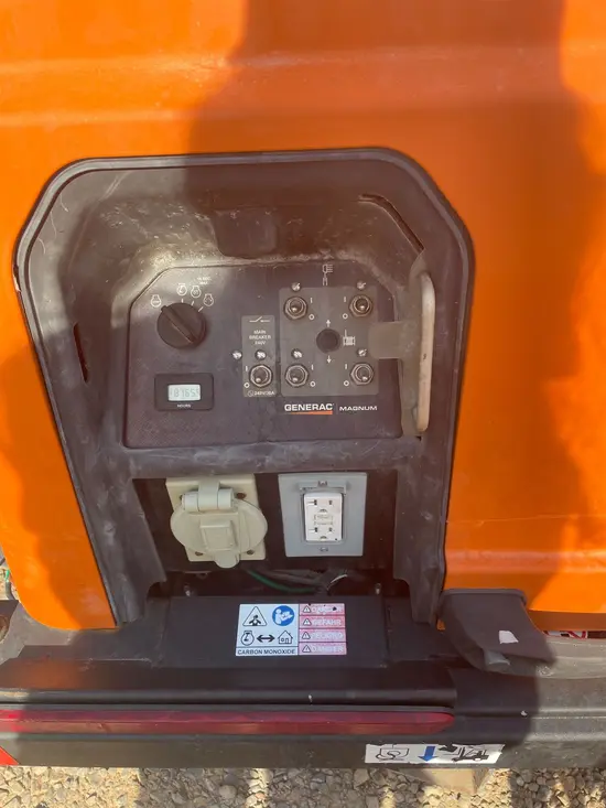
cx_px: 303
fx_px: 607
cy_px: 404
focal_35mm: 26
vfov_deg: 67.3
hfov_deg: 53.1
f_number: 1.6
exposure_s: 1/769
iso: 50
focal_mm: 4.2
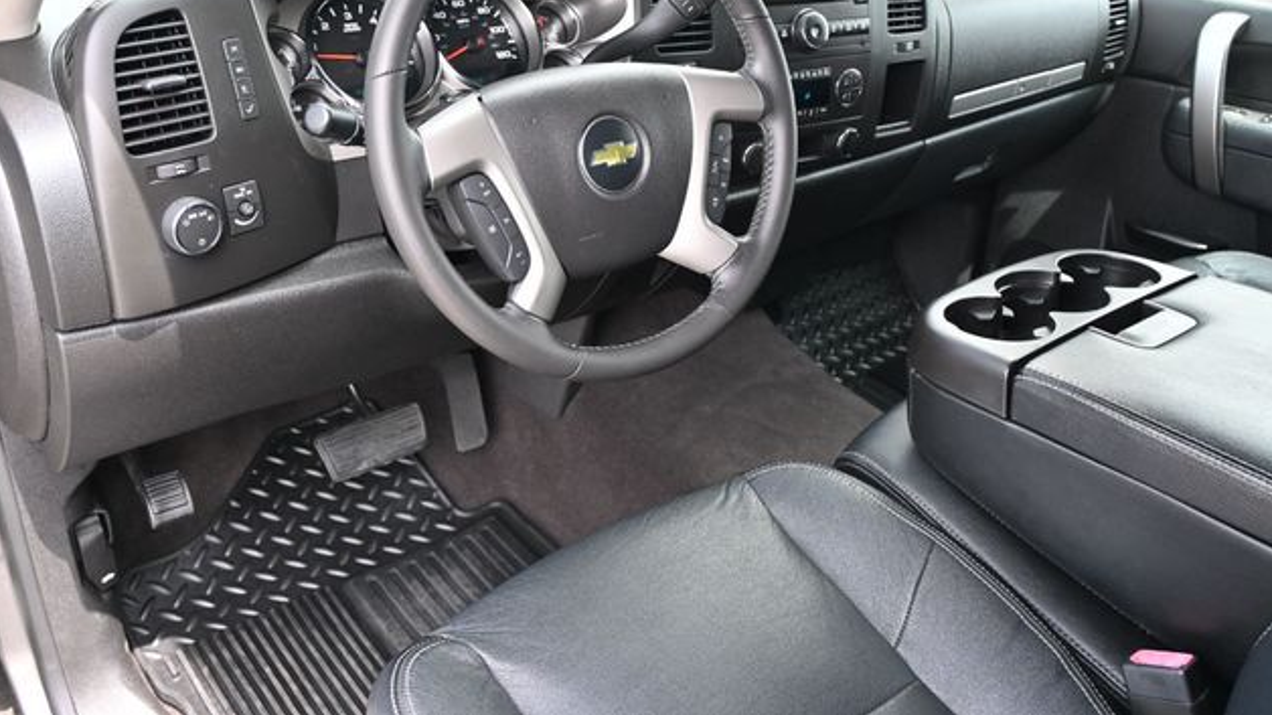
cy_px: 286
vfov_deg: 36.5
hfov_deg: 61.0
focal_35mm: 32
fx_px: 1079
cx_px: 628
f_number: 3.8
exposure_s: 1/125
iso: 450
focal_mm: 20
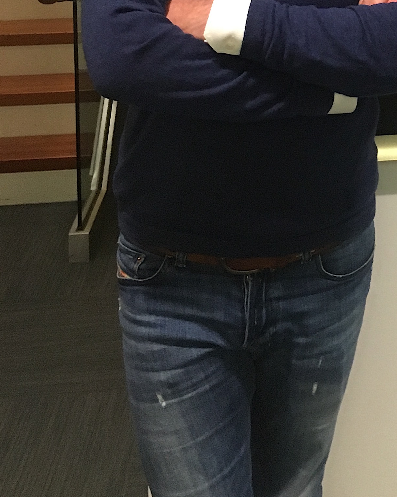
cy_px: -99
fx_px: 1102
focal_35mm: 75
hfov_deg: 19.4
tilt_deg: -4.6
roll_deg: +0.2
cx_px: 465
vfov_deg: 23.3
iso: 200
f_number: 2.2
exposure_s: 1/24
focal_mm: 4.15
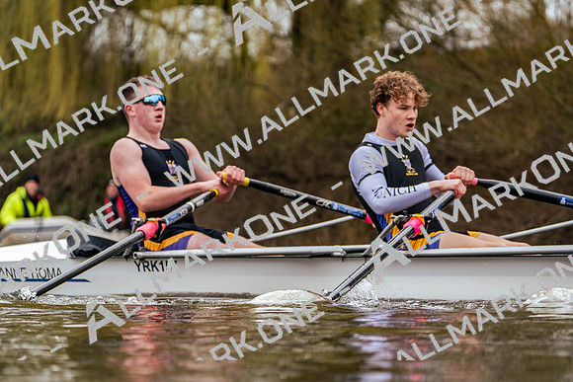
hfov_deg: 10.0
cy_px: 191
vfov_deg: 6.7
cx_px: 286
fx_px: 3264
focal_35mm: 205
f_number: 6.3
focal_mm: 205
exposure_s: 1/2000
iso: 1250
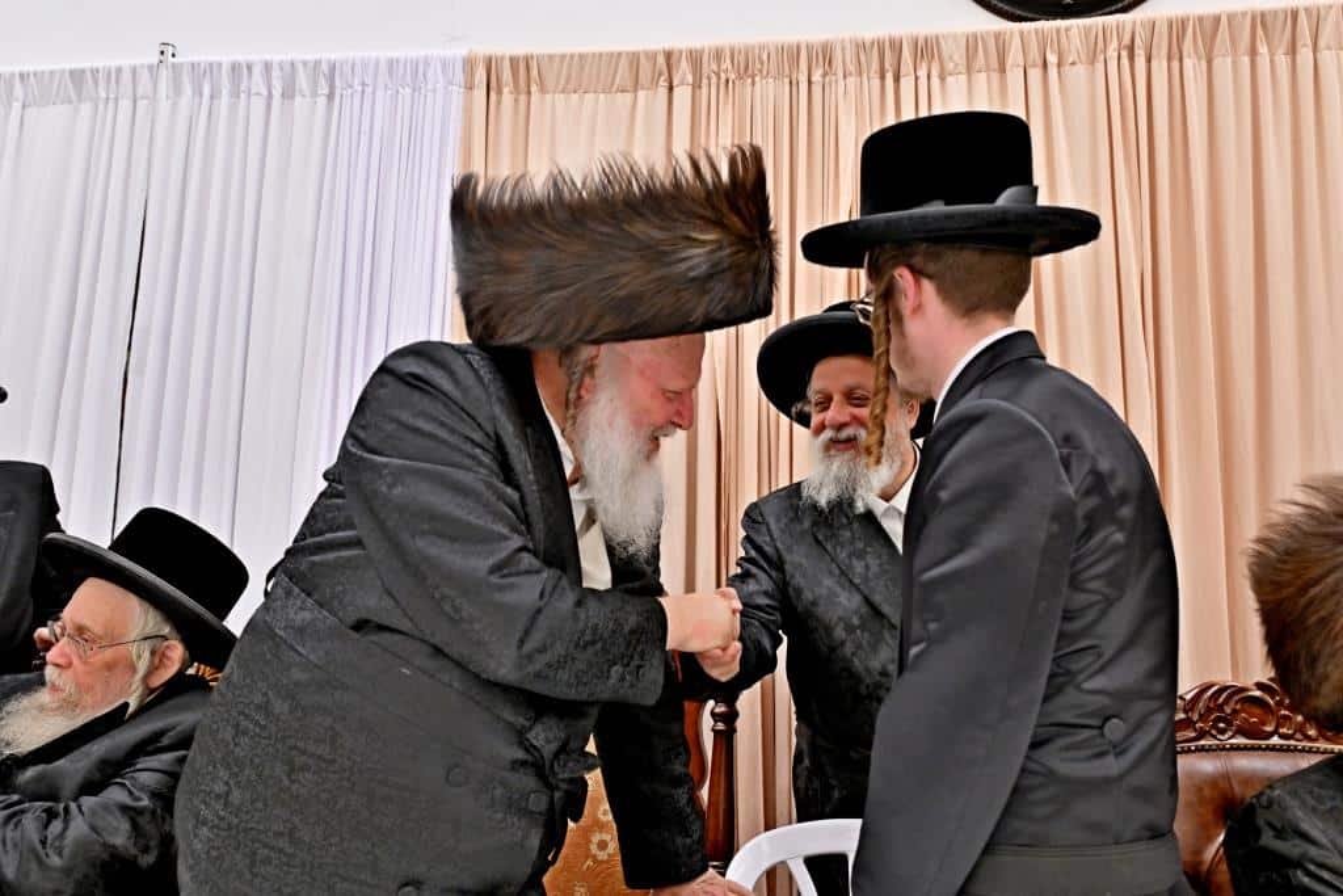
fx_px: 1119
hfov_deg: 61.9
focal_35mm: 30
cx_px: 672
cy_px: 448
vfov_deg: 43.6
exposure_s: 1/200
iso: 500
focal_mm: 30
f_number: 4
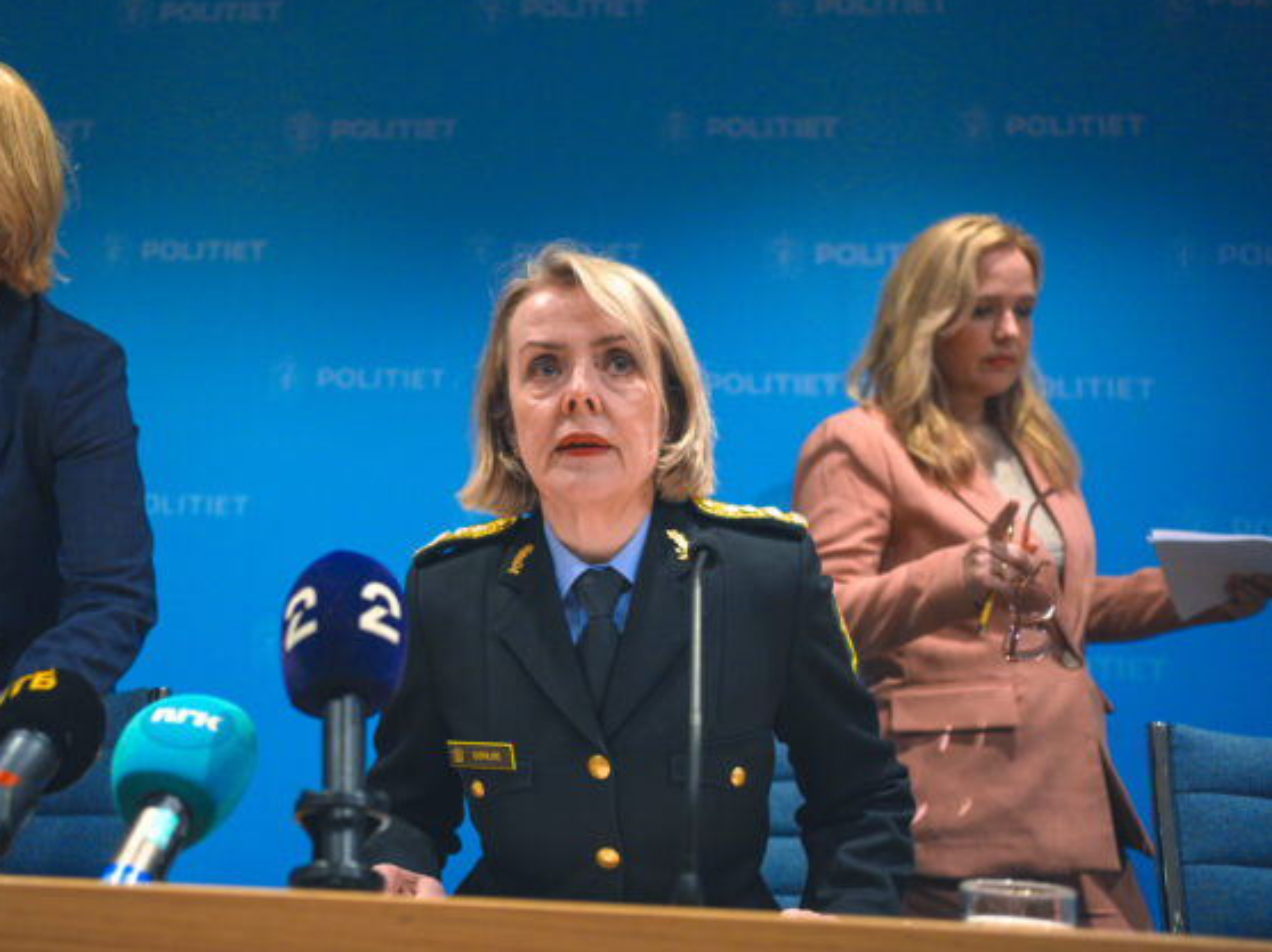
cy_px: 463
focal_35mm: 39
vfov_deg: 36.8
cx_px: 540
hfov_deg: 47.7
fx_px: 1432
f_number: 2.5
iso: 250
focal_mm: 35
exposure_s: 1/320
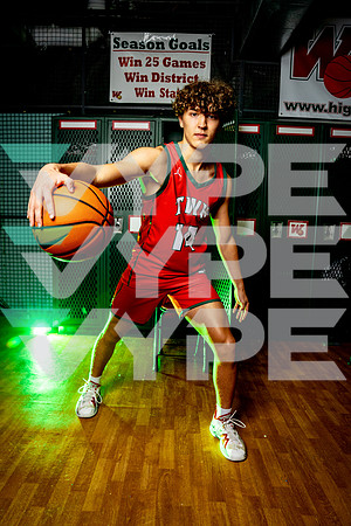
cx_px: 176
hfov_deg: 53.1
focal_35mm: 24
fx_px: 351
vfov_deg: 73.7
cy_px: 263
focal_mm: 24
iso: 200
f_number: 7.1
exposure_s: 1/200
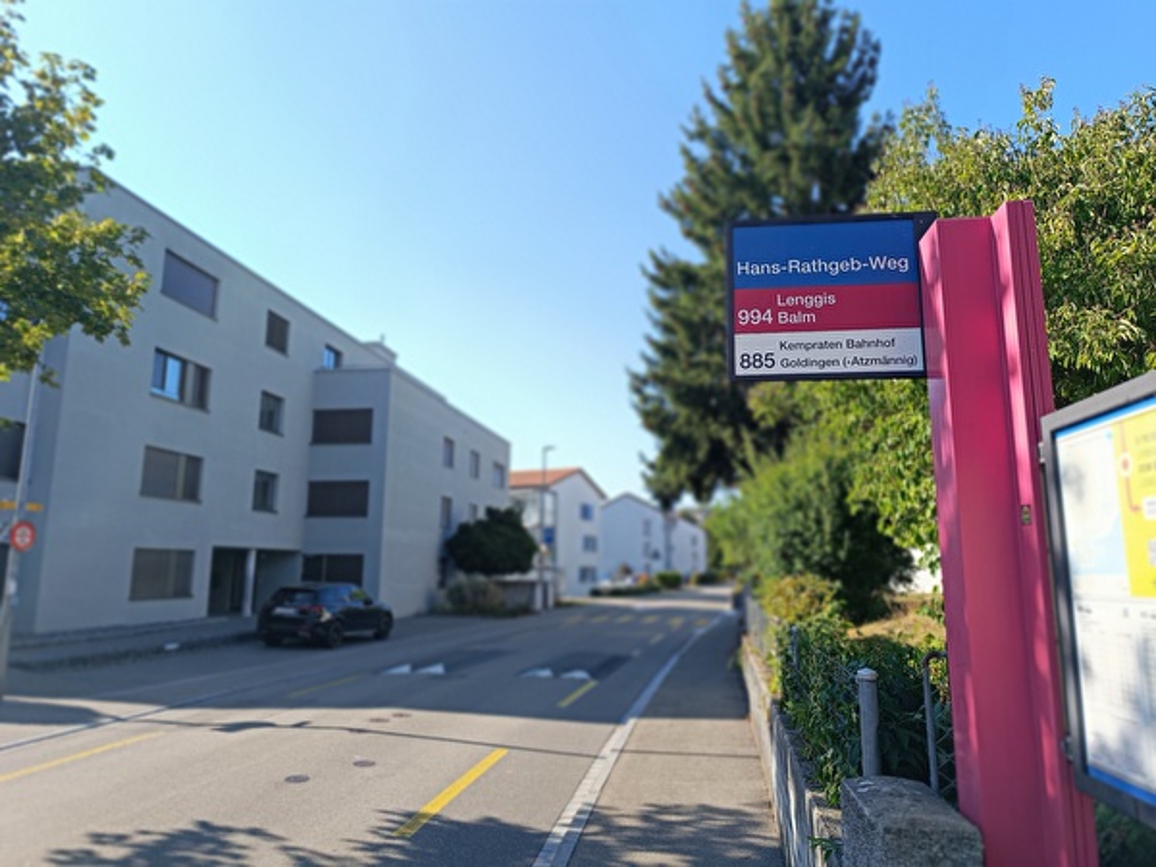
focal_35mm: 24
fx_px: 801
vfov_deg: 56.8
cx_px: 578
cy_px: 434
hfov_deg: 71.6
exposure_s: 1/249
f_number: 1.79
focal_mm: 4.71
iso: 50
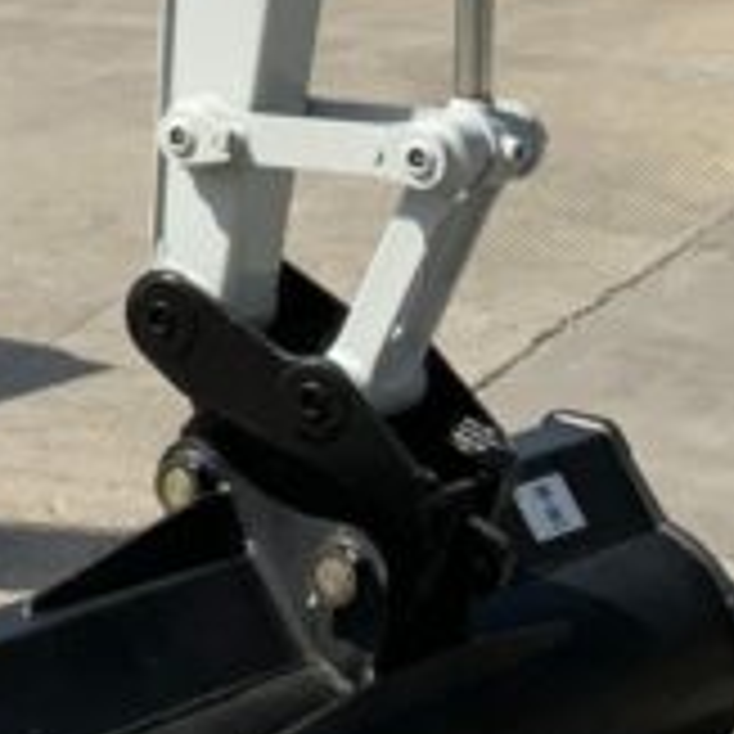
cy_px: -279
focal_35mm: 161
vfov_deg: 10.6
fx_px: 3862
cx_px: -131
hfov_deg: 10.7
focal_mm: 3
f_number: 1.8
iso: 16
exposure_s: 1/2058
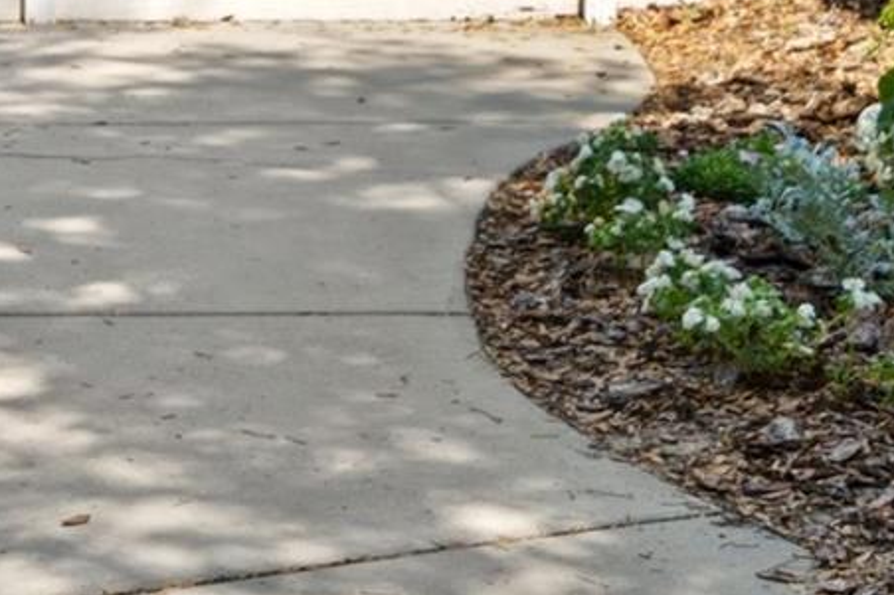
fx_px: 3078
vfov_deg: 10.5
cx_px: 24
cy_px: -401
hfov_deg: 16.2
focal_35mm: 124
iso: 320
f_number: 8
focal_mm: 35
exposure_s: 1/160
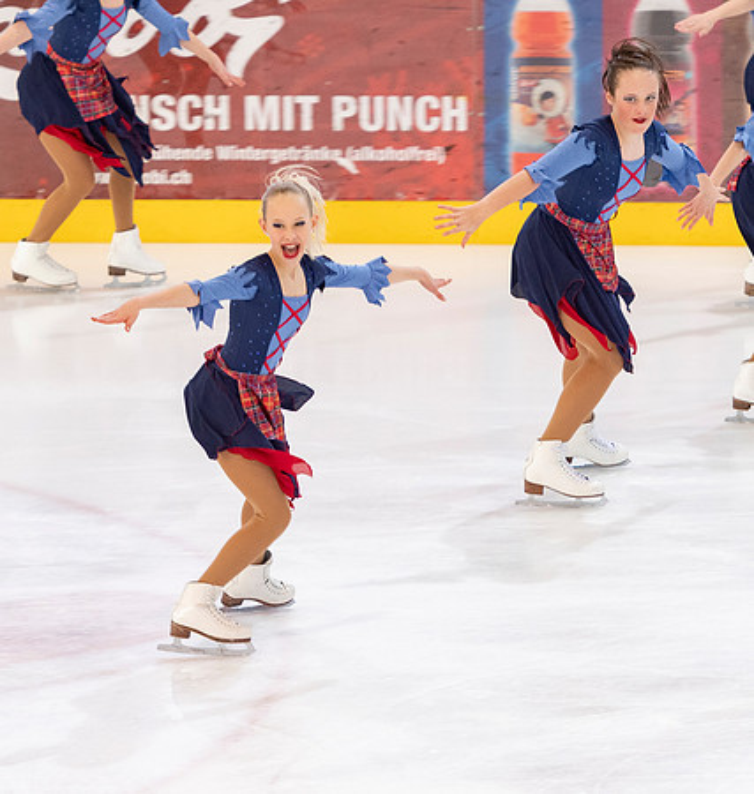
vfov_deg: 5.2
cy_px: 338
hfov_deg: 4.9
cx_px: 264
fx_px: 8827
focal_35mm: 349
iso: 640
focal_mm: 135
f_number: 3.5
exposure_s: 1/200
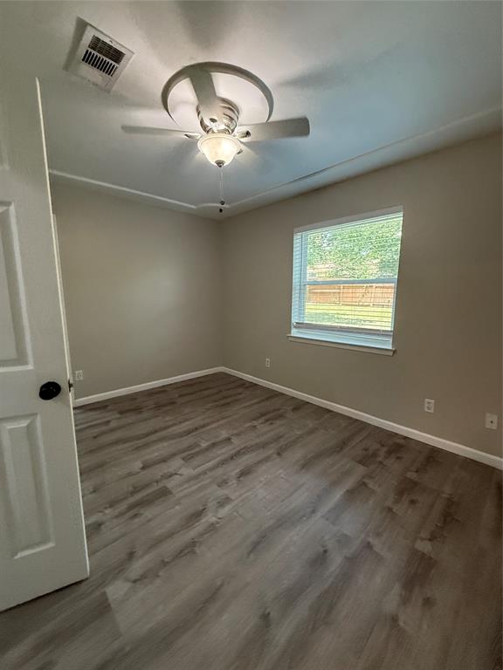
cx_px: 252
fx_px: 271
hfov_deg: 85.7
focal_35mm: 14
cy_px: 335
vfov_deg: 102.1
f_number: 2.2
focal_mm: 2.22
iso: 640
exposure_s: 1/120
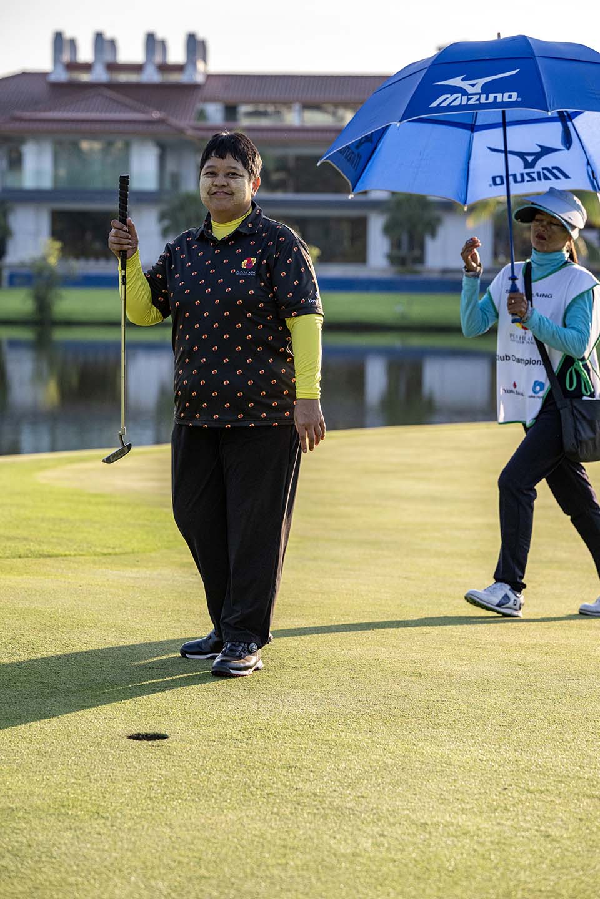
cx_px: 300
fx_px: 2625
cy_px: 450
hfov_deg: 13.0
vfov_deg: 19.5
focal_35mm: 105
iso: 1000
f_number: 4.5
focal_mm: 105
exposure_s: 1/2000
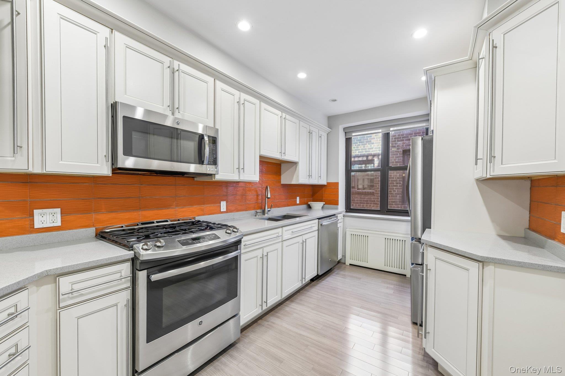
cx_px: 282
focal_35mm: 14
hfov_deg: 104.3
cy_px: 188
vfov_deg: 81.2
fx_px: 220
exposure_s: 1/6
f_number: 8
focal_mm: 14
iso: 400
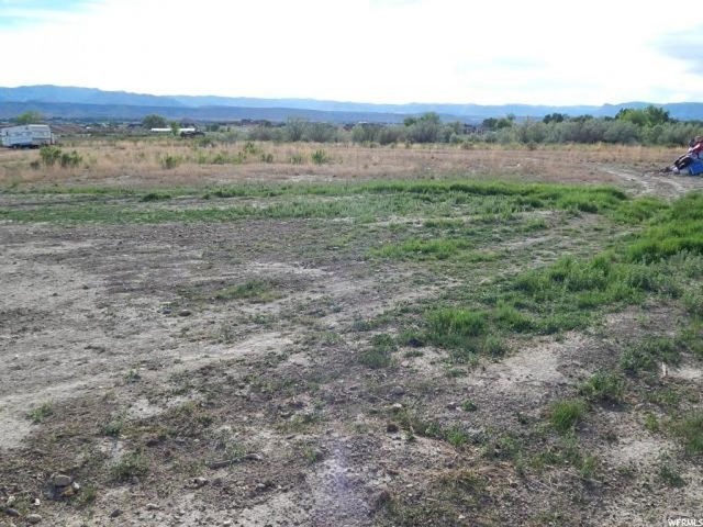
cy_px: 264
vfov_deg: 40.7
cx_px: 352
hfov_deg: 52.6
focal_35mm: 35
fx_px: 711
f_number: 3.3
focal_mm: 6.1
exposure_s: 1/800
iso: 125
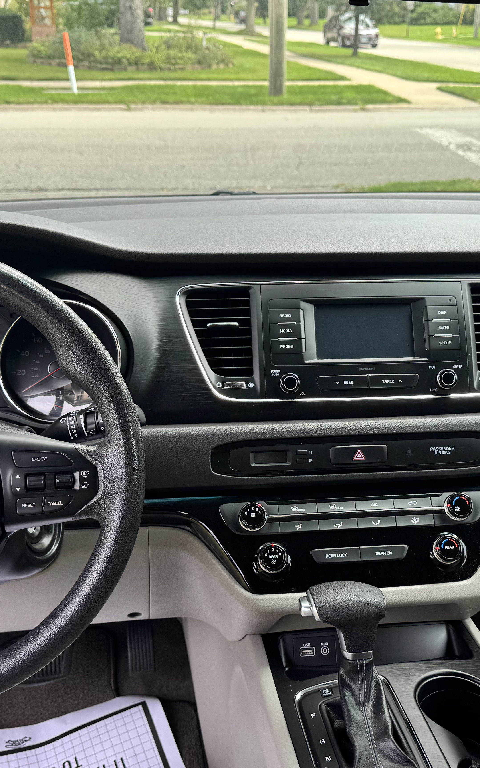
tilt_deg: -25.6
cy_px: 429
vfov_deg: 47.1
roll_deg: -1.6
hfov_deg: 30.4
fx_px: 879
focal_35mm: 42
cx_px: 297
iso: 80
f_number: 1.78
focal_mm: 6.76
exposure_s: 1/407
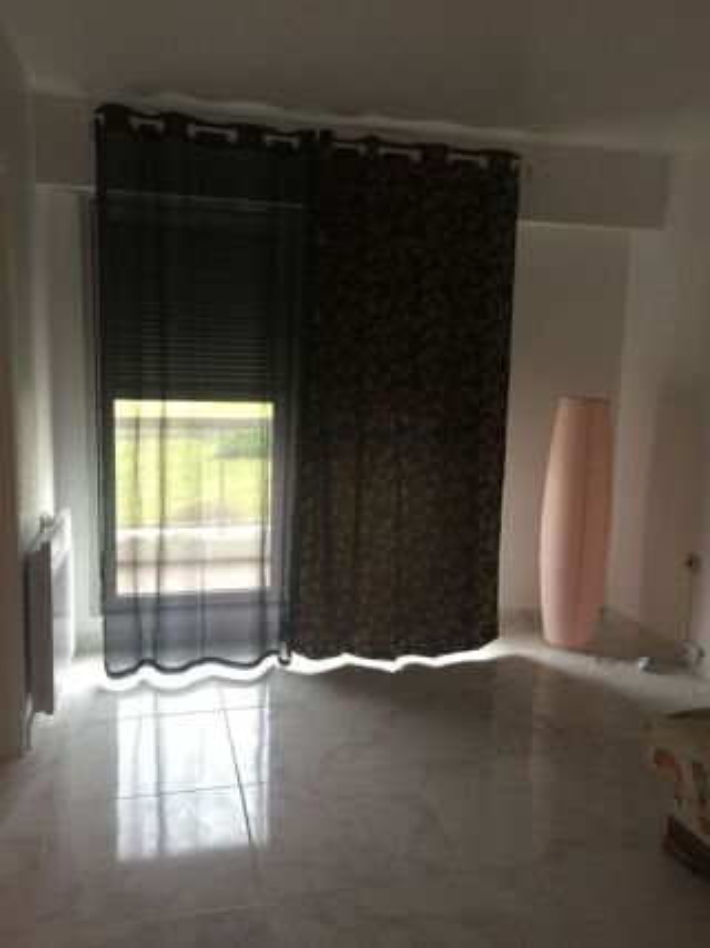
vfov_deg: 61.7
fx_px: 793
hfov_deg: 48.2
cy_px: 474
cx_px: 355
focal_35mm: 29
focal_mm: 4.15
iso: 100
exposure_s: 1/17
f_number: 2.2
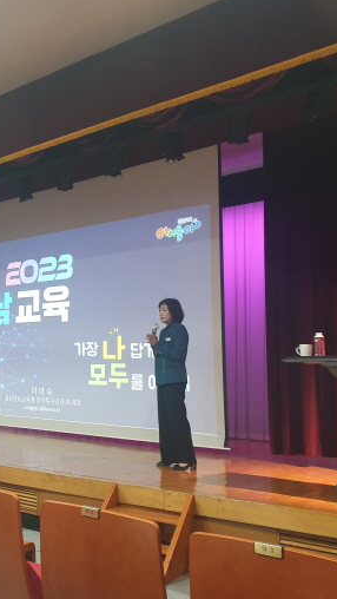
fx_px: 619
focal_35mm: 39
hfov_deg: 28.3
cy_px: 305
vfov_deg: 51.6
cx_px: -13
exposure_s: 1/17
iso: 250
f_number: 2.4
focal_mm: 4.3
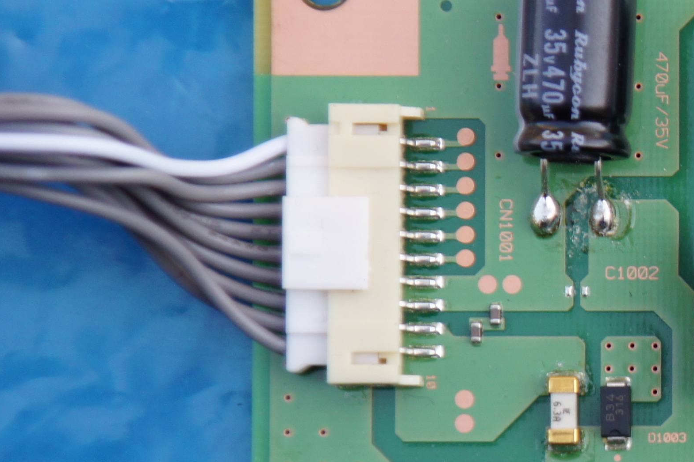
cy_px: 378
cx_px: 1007
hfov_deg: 5.2
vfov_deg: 3.5
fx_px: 7614
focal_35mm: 395
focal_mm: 90
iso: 200
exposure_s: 1/160
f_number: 5.6
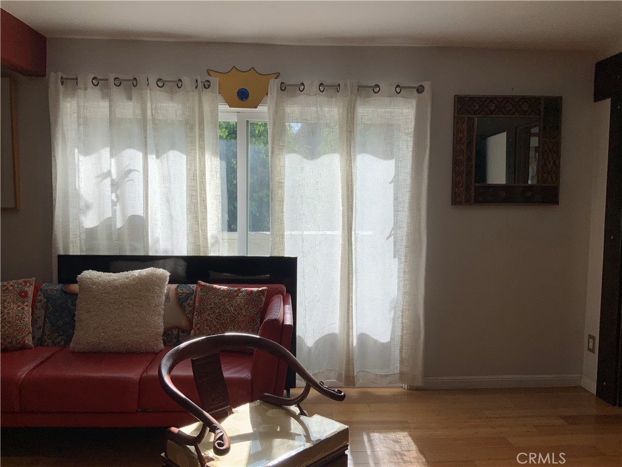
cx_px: 311
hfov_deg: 61.7
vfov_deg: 48.2
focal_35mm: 29
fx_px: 521
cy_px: 234
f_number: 1.8
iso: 16
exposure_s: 1/586
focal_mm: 3
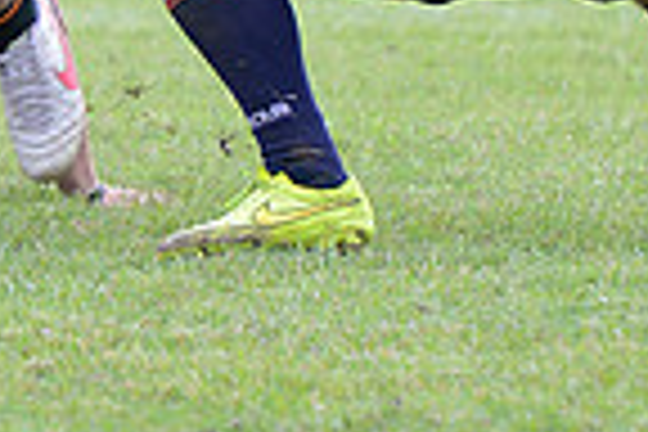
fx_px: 19510
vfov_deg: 1.3
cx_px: -112
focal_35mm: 1084
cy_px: -380
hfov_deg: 1.9
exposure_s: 1/500
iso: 500
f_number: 4
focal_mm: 270
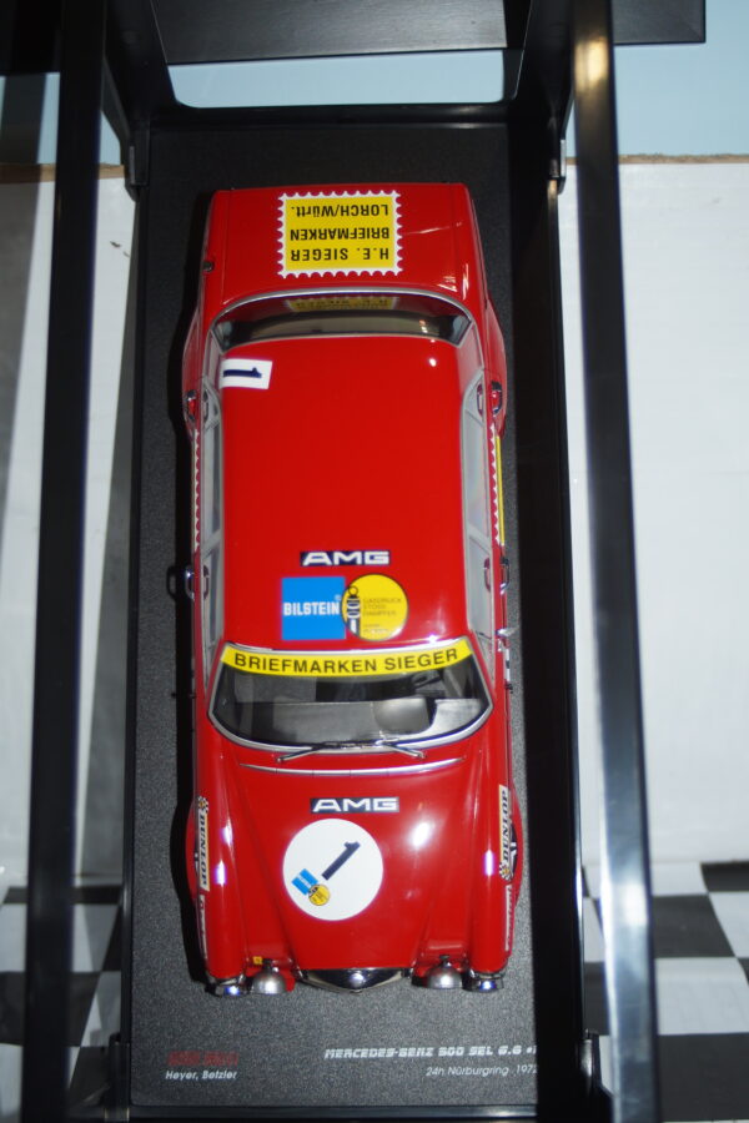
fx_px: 1404
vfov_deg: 43.6
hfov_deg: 29.9
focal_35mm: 45
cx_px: 374
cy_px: 562
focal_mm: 30
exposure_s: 1/100
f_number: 4
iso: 125
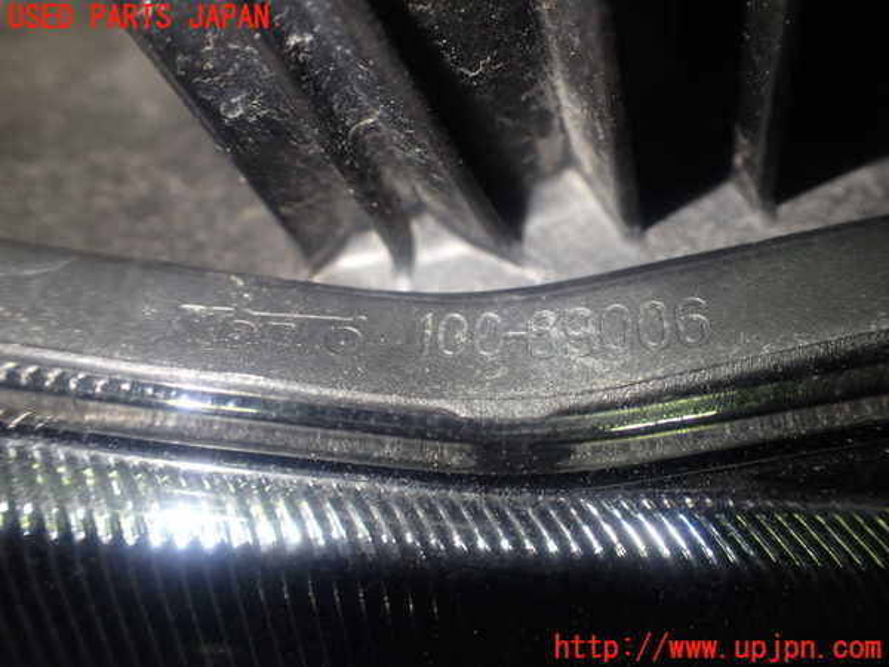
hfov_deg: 56.8
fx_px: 822
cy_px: 334
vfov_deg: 44.2
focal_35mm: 32
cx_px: 444
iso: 200
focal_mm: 5.79
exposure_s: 1/30
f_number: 2.4
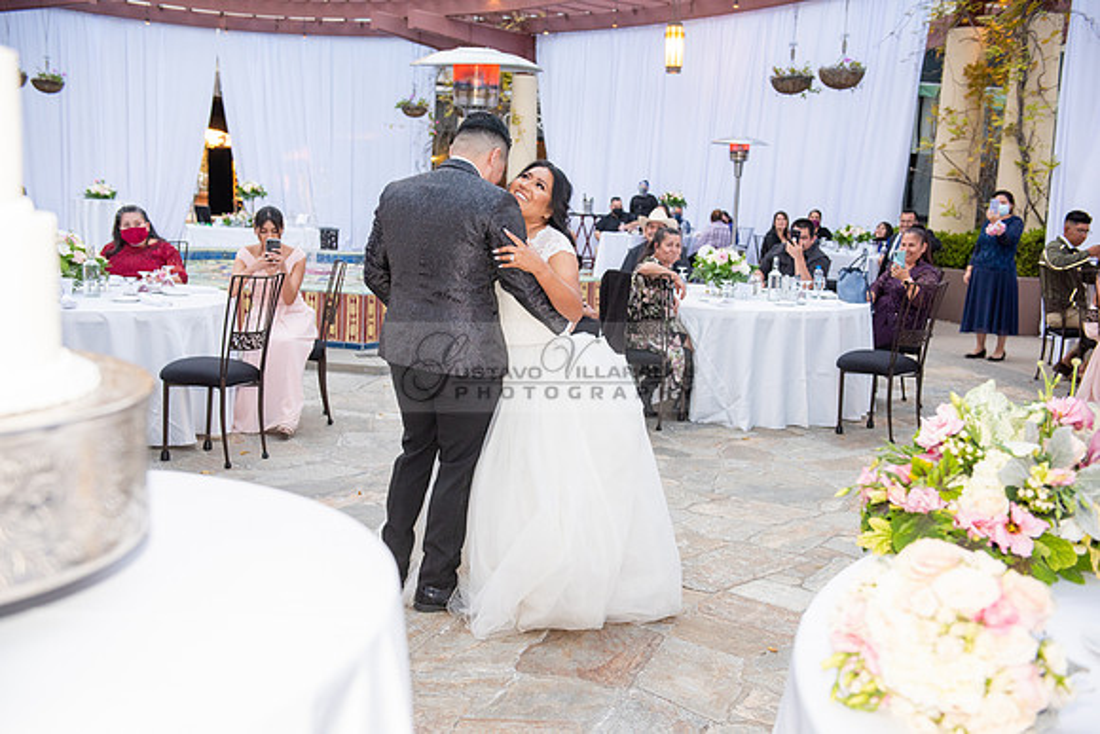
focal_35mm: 38
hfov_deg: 50.7
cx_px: 550
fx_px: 1161
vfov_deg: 35.1
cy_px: 367
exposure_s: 1/160
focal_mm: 38
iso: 800
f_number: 4
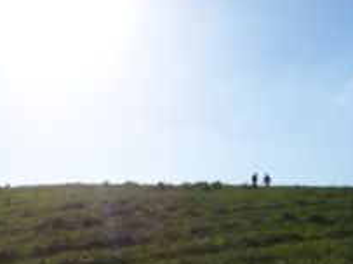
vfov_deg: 20.6
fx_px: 724
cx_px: 108
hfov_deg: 27.2
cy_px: 186
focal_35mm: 71
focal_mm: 6
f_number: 4.8
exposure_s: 1/1000
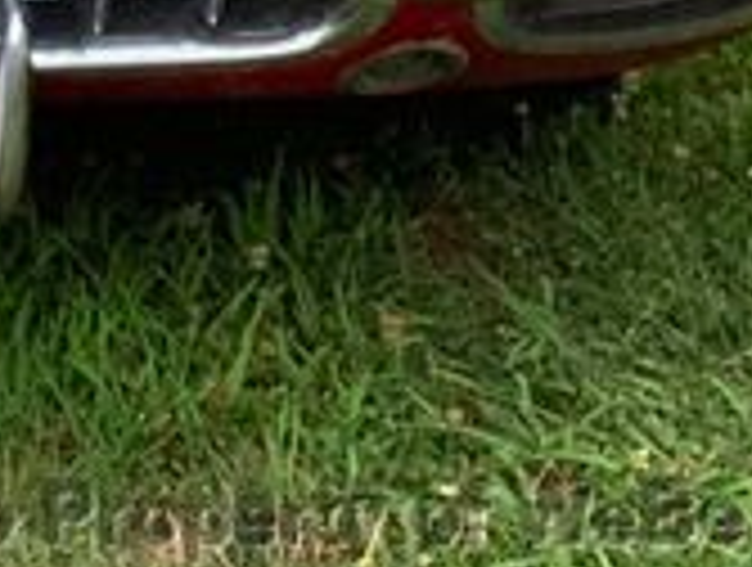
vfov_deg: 11.5
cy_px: -475
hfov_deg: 15.5
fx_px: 2591
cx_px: -288
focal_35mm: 119
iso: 25
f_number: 2.4
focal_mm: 3.3
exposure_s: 1/895
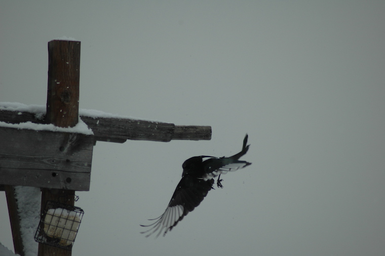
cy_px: 128
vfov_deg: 3.0
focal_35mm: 450
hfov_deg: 4.6
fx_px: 4807
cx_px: 192
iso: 200
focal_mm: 300
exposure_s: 1/640
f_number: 5.6
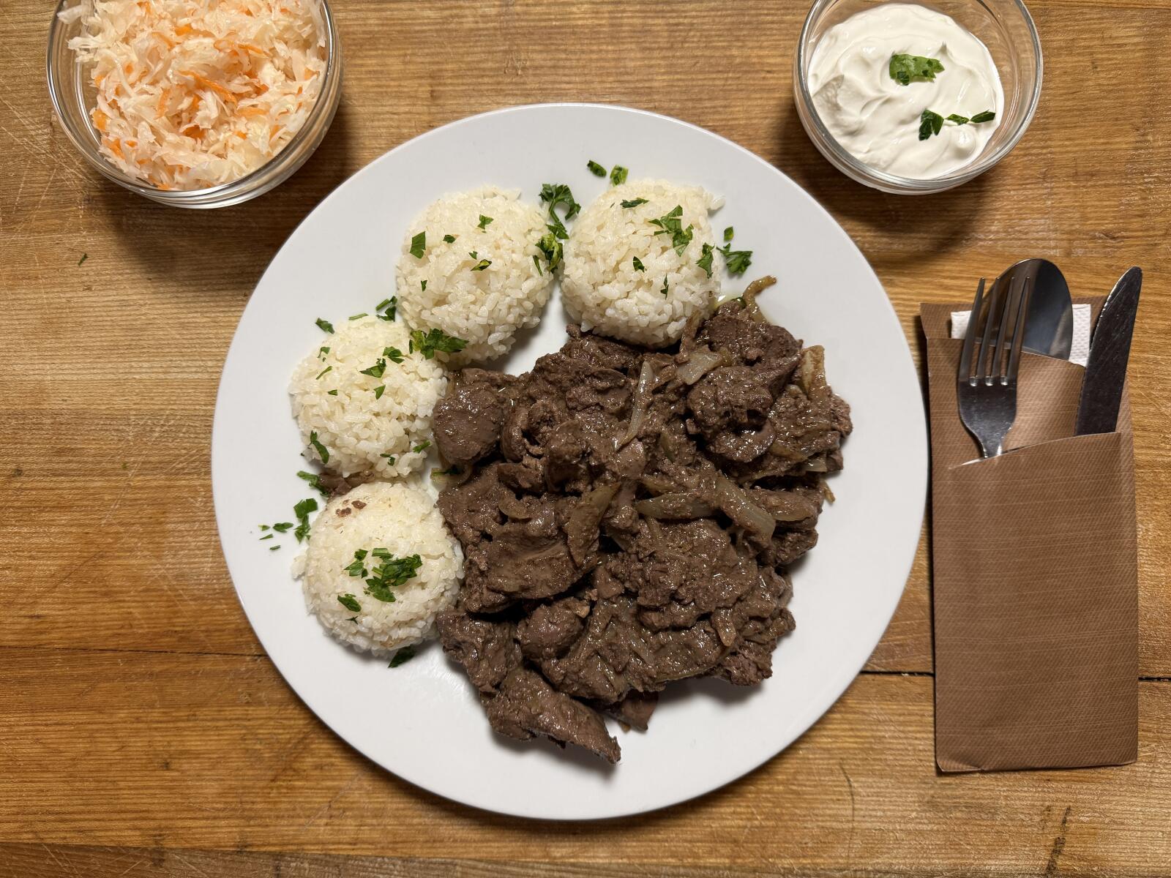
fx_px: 812
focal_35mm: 24
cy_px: 439
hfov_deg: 71.6
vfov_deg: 56.8
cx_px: 586
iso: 200
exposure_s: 1/50
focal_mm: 6.76
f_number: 1.78
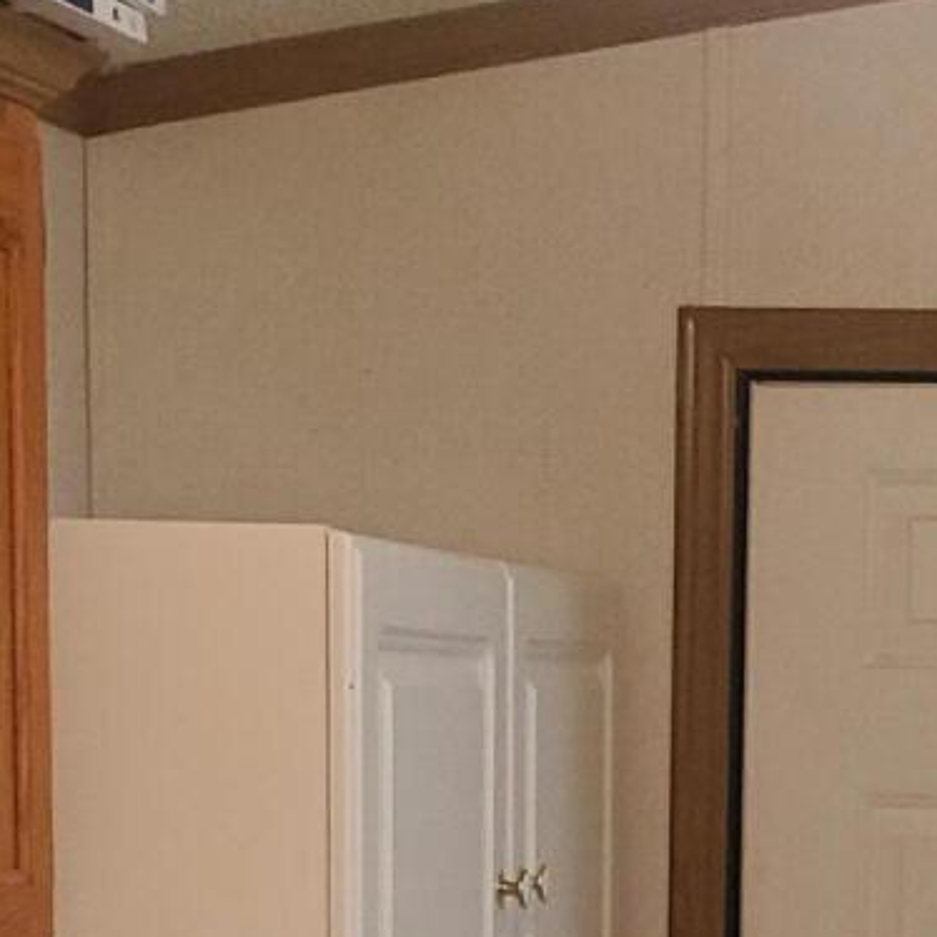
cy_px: 1350
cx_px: 834
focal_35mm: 123
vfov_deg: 13.5
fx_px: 3767
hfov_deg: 14.1
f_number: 1.5
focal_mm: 4.3
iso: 250
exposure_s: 1/60
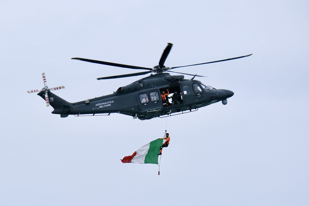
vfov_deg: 4.6
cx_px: 154
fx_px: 2575
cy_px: 103
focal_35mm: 300
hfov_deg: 6.9
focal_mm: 200
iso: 800
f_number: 8
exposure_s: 1/1400
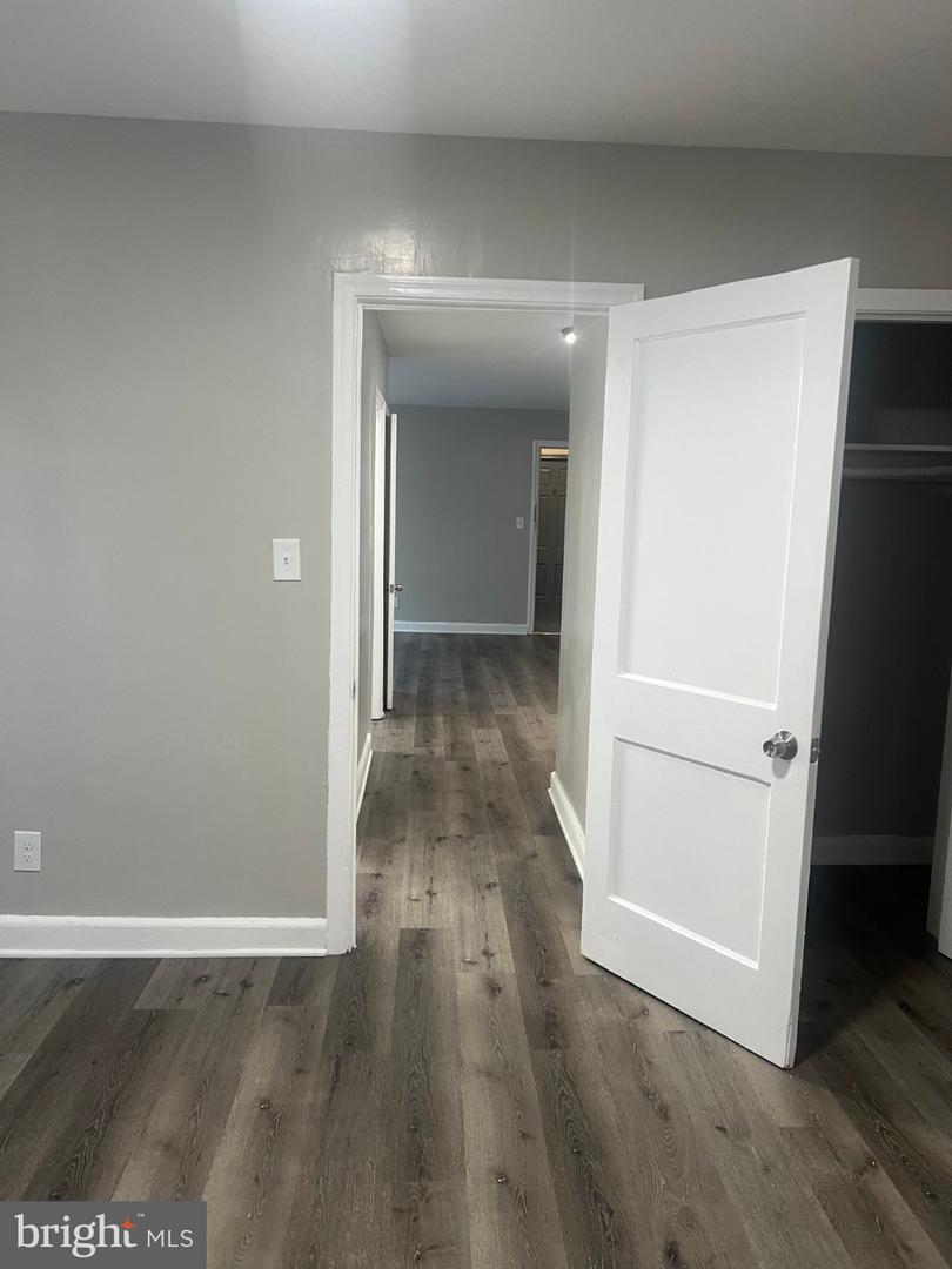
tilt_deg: -9.2
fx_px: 953
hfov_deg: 53.1
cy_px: 634
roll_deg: -0.3
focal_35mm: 26
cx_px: 476
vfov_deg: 67.3
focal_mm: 5.7
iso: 125
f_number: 1.5
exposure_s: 1/60
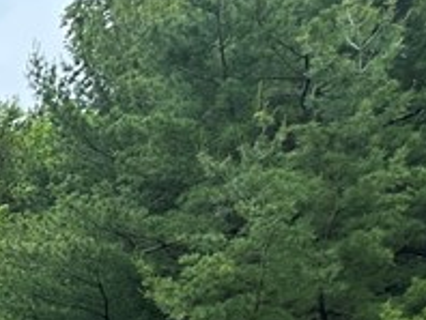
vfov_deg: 10.5
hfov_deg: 13.1
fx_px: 1528
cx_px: -499
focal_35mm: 124
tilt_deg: -1.7
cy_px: 745
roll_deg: +1.7
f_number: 1.78
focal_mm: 6.86
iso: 80
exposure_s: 1/1587
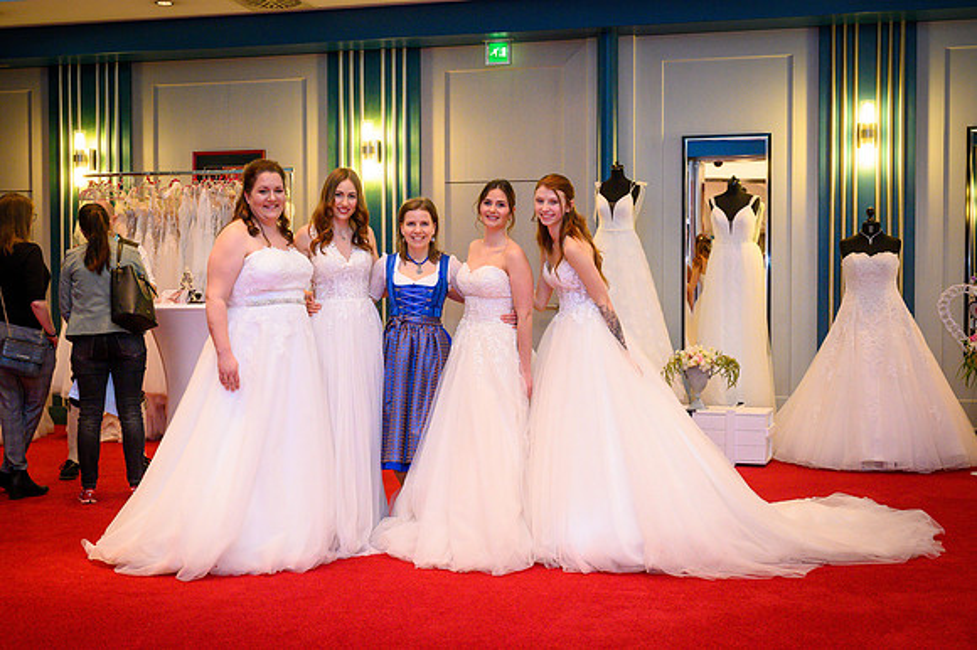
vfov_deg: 30.5
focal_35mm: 44
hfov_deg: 44.5
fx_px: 1193
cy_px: 325
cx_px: 488
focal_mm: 44
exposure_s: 1/60
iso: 5000
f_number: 9
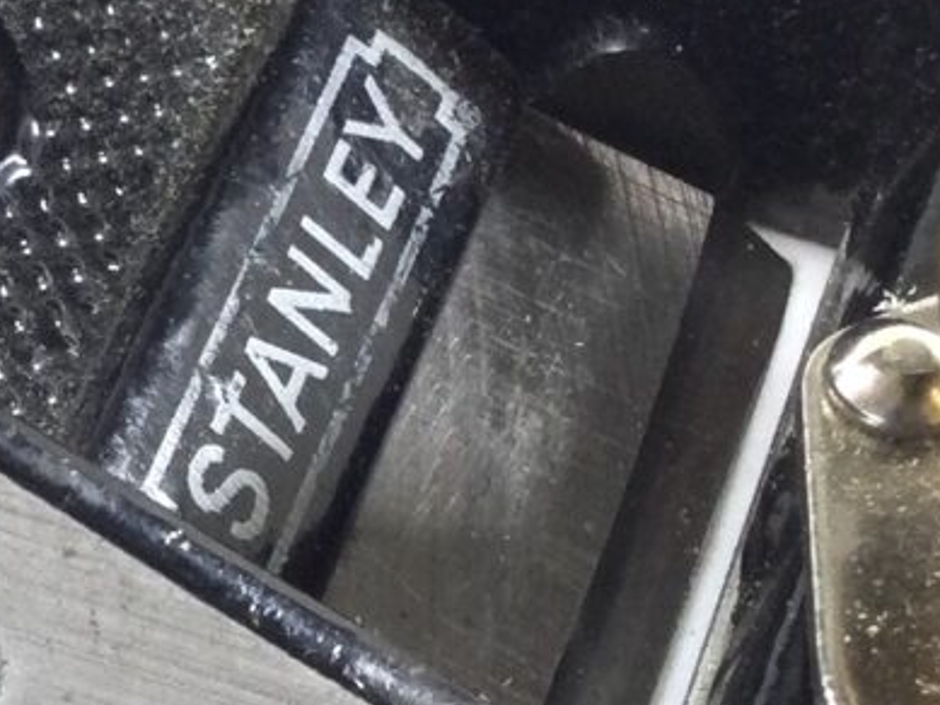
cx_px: -225
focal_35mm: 153
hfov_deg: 12.6
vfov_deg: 9.7
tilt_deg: -53.9
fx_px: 4156
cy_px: 357
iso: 32
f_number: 2.4
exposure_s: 1/50
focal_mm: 3.3
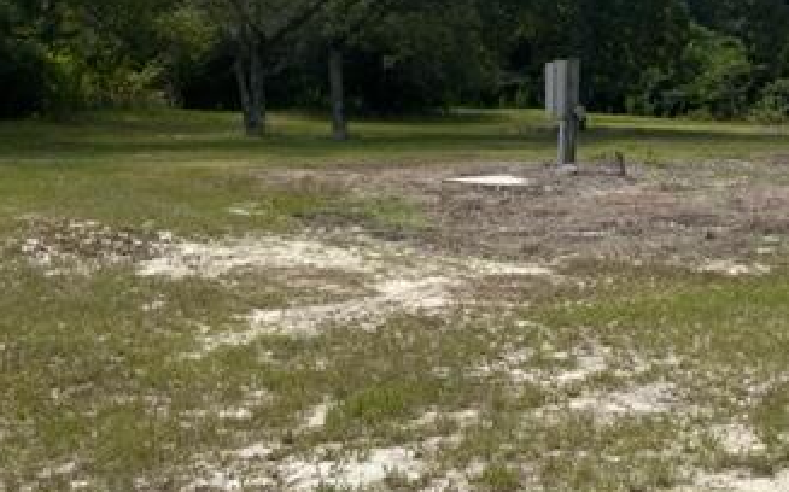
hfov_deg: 34.8
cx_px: 750
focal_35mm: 54
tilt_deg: +0.2
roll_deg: -1.8
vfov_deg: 23.4
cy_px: 63
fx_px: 1161
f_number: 1.6
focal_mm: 5.1
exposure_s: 1/5319
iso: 50
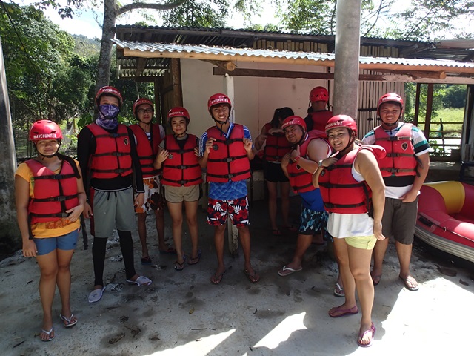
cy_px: 178
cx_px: 237
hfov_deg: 69.4
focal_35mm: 25
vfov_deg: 54.9
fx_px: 342
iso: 100
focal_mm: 4.5
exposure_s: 1/640
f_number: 2.8
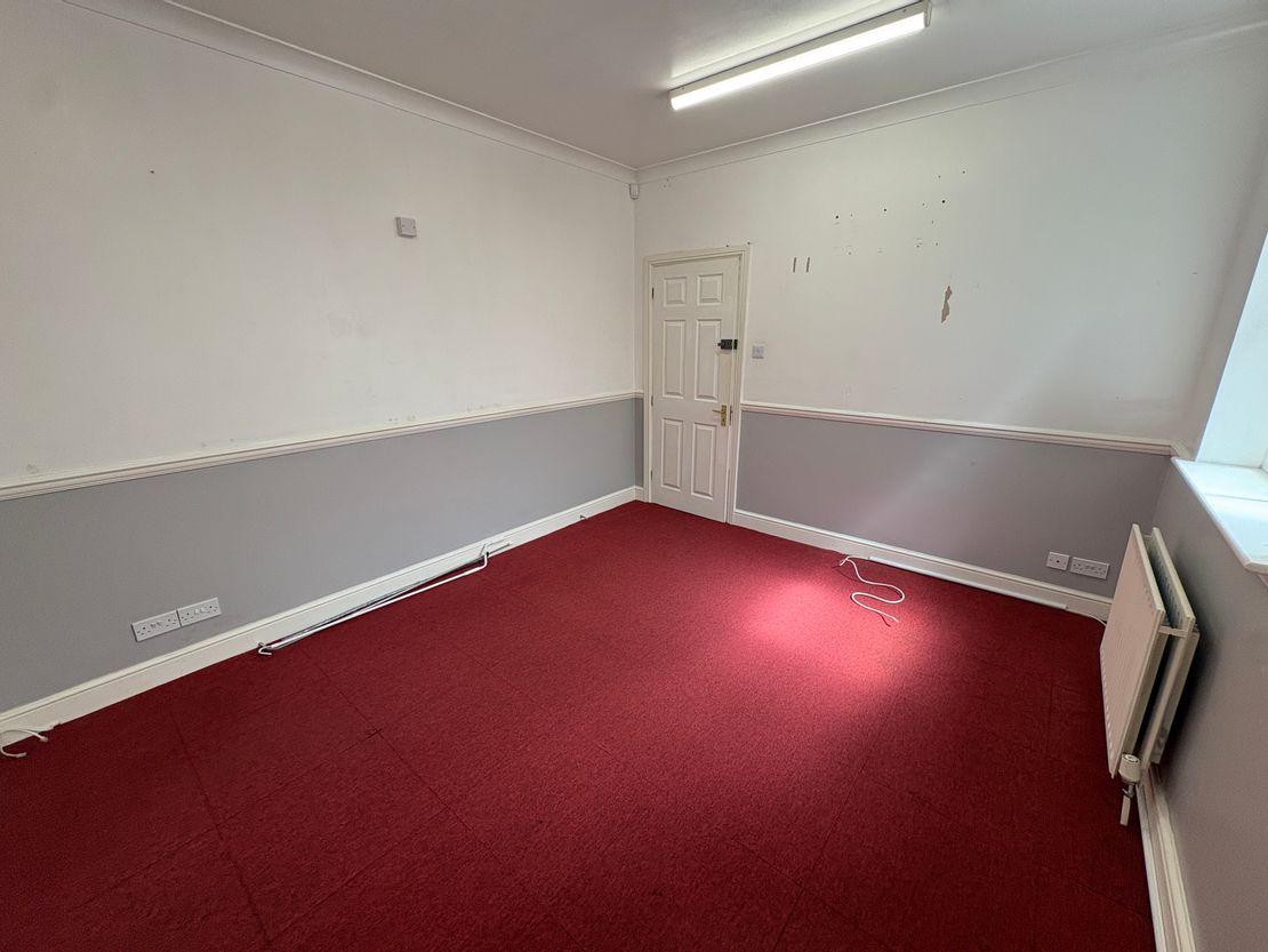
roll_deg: +1.3
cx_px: 634
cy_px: 476
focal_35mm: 14
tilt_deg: -14.5
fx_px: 513
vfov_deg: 85.7
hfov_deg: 102.1
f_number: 2.2
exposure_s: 1/100
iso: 80
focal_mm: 2.22
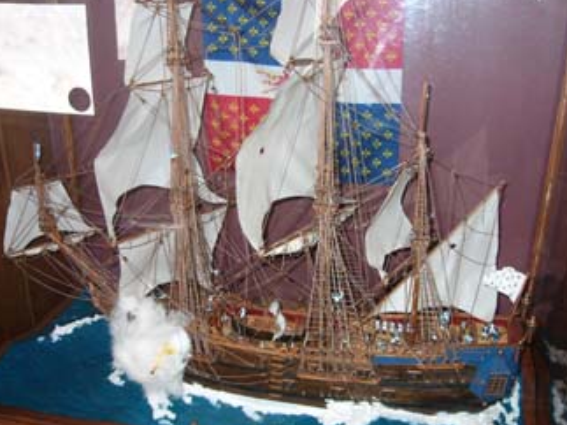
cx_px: 287
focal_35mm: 37
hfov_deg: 50.2
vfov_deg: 38.6
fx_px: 606
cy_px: 214
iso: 100
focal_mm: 5.8
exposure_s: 1/60
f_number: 2.8
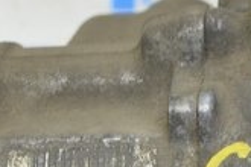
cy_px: 262
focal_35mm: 316
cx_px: 242
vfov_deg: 4.3
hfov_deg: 6.5
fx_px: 2203
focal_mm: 34
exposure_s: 1/20
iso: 400
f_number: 5.6
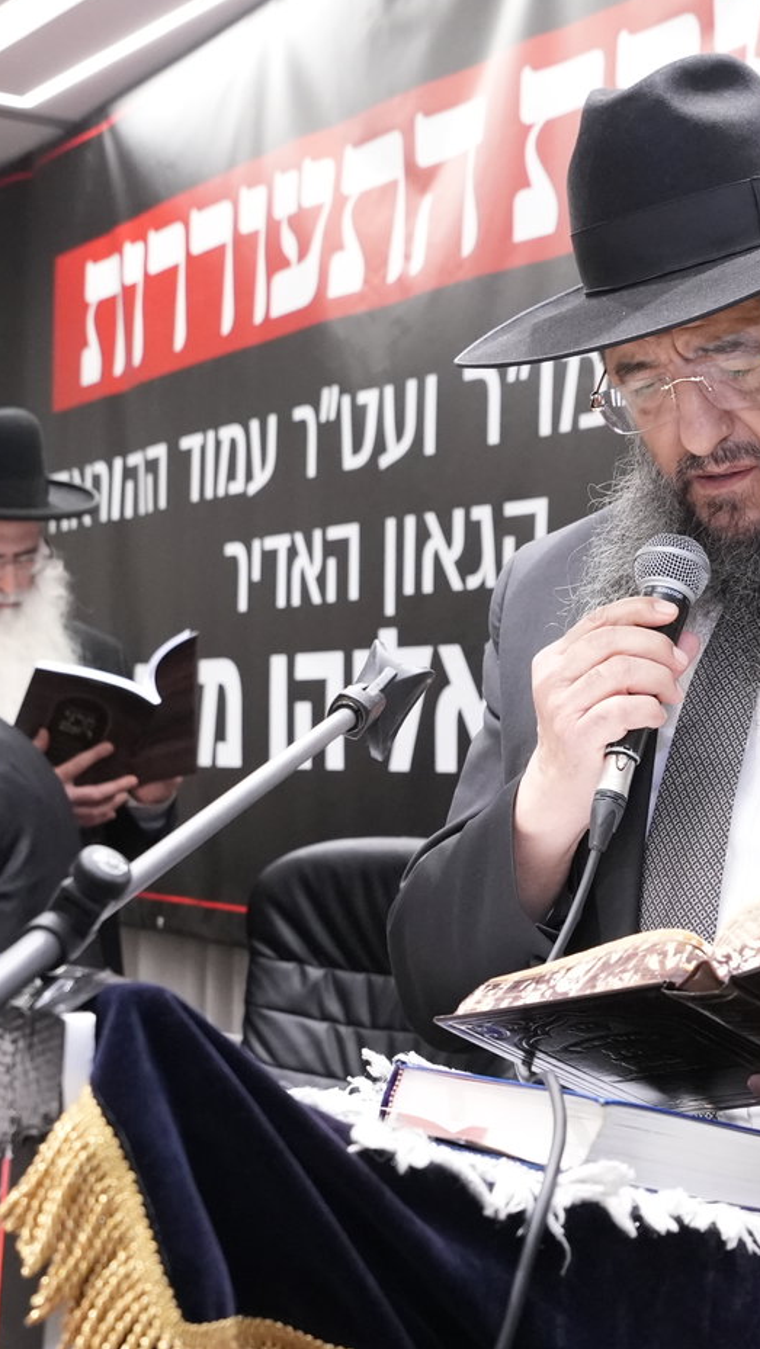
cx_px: 654
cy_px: 672
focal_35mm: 60
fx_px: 2148
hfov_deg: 19.8
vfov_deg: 34.9
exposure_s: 1/200
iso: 10000
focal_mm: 38
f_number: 6.3
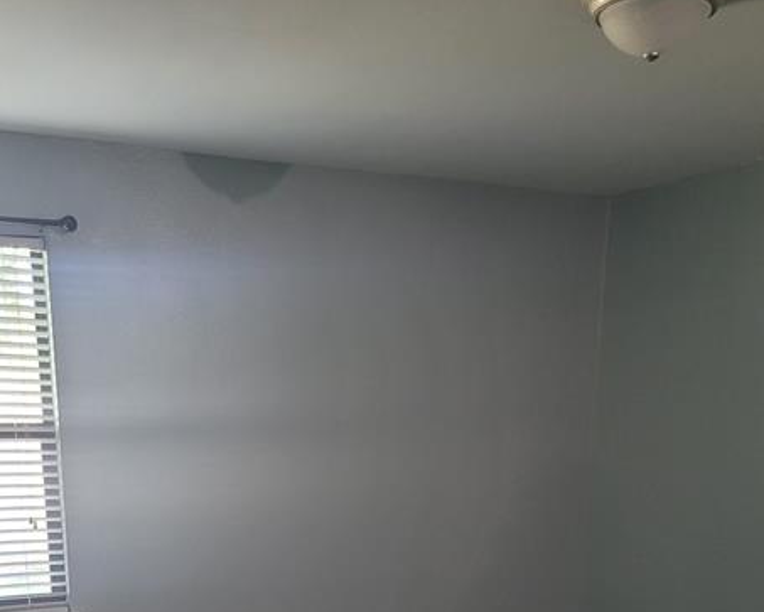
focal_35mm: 43
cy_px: 605
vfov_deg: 32.3
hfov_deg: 42.8
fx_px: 973
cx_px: 349
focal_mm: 5.4
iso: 320
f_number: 1.8
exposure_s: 1/40
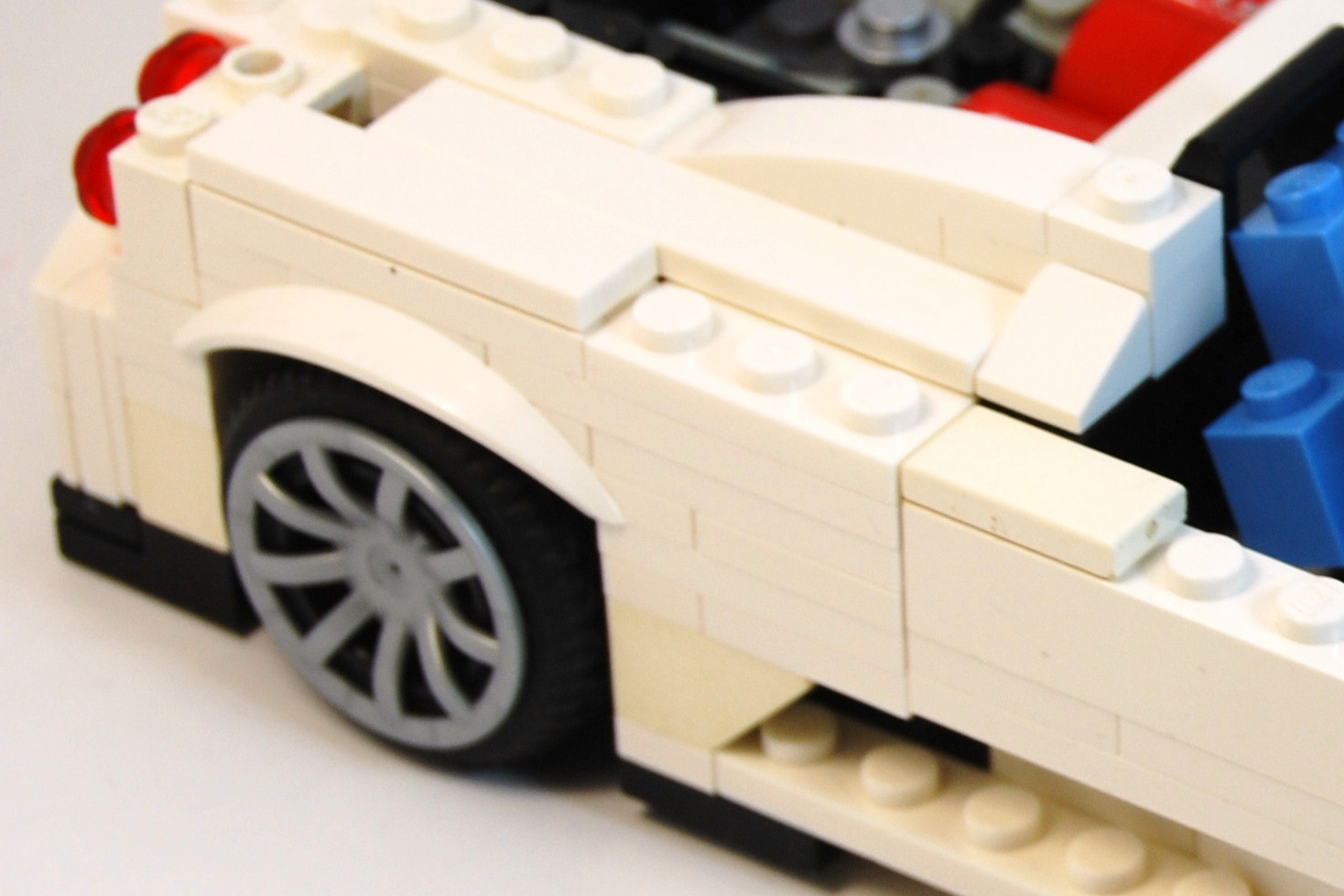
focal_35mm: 206
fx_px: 7691
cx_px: 1698
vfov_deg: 6.7
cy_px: 507
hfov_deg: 9.8
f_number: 5.6
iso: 110
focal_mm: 52
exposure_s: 1/125
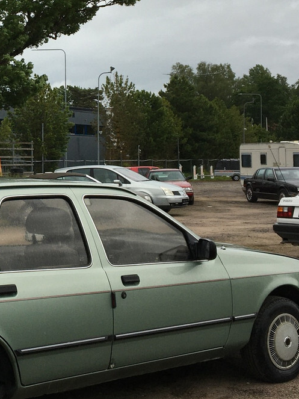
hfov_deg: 20.4
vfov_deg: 27.5
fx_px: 806
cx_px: 2
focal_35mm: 70
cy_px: 120
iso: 25
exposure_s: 1/264
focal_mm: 4.15
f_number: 2.2
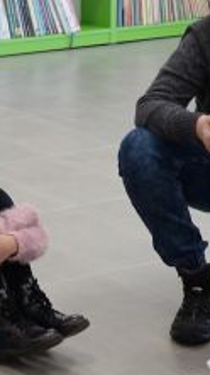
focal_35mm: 149
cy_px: 252
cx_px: 41
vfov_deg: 14.4
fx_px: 1478
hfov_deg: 8.1
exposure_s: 1/50
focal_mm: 17.83
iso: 200
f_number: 2.8
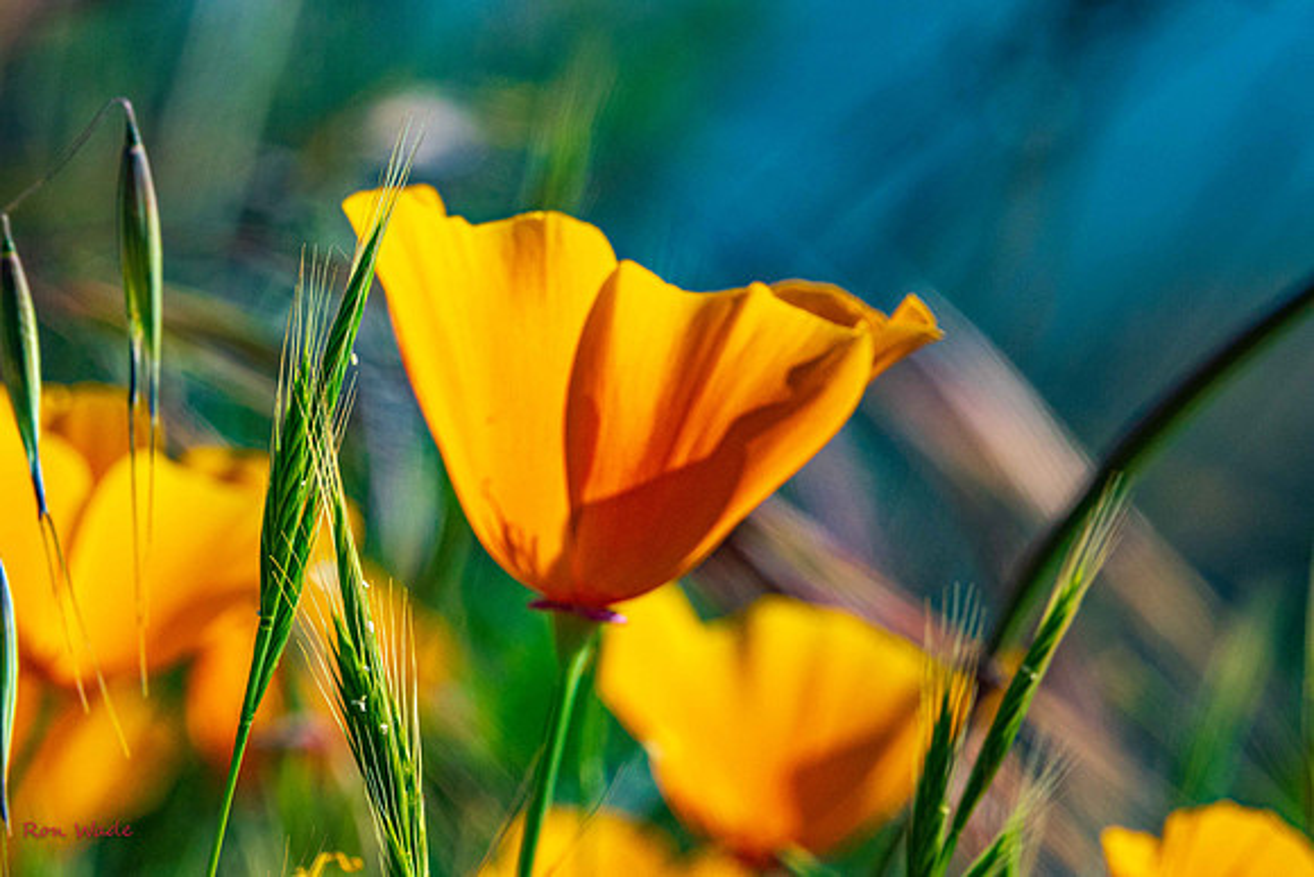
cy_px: 438
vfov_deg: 2.8
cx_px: 657
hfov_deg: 4.1
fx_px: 18253
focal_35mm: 500
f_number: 10
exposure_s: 1/640
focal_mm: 183.43
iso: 320
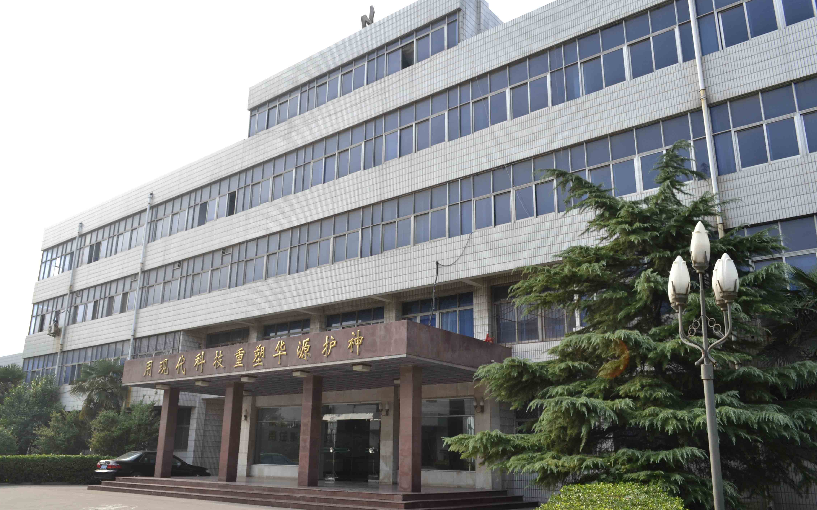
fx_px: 623
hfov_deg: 66.5
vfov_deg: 44.5
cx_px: 408
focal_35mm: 28
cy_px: 263
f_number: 8
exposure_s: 1/160
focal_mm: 18
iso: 220
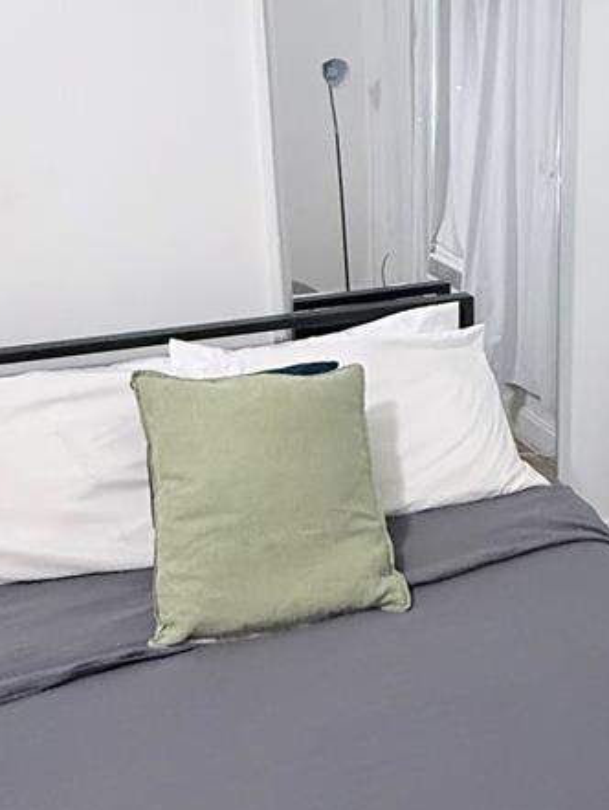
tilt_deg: -13.5
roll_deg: +1.4
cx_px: 444
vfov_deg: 48.5
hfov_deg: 37.0
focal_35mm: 38
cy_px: 306
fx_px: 891
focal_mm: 2.22
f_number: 2.2
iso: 640
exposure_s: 1/60
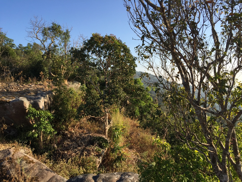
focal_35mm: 29
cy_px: 91
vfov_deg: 48.2
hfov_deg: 61.7
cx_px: 121
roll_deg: +1.7
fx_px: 203
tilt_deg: -1.2
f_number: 2.2
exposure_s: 1/1014
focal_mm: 4.15
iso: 32
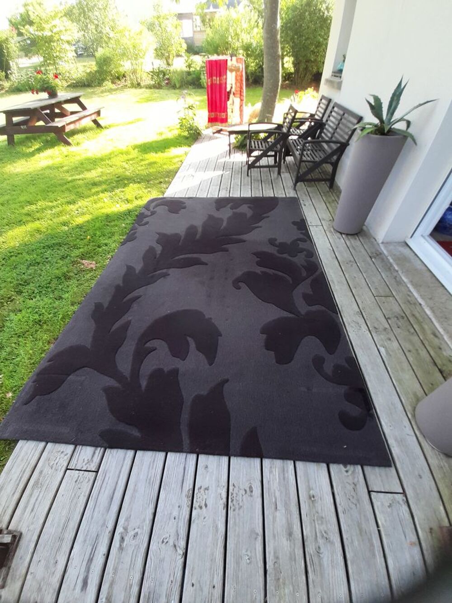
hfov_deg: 89.9
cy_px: 302
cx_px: 226
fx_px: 226
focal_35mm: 13
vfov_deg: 106.2
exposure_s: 1/100
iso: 64
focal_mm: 1.42
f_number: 2.2
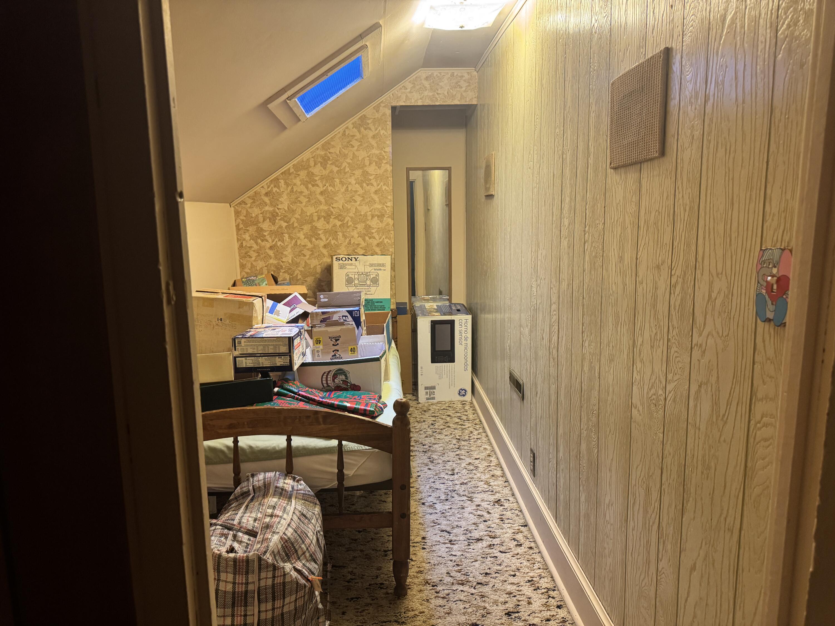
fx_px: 579
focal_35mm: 24
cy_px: 313
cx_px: 418
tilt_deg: -10.5
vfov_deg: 56.8
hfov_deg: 71.6
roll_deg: +1.2
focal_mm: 6.76
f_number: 1.78
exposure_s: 1/60
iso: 400
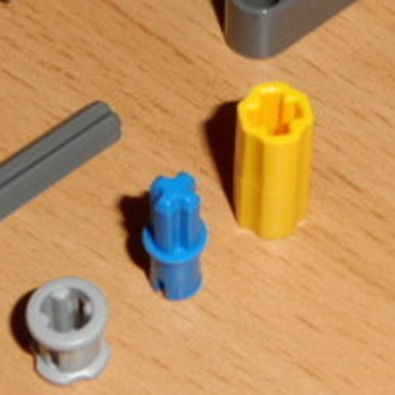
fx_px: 2104
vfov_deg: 10.4
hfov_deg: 10.7
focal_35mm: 163
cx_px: 251
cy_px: -167
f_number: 3.7
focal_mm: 6.8
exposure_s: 1/45
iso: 100
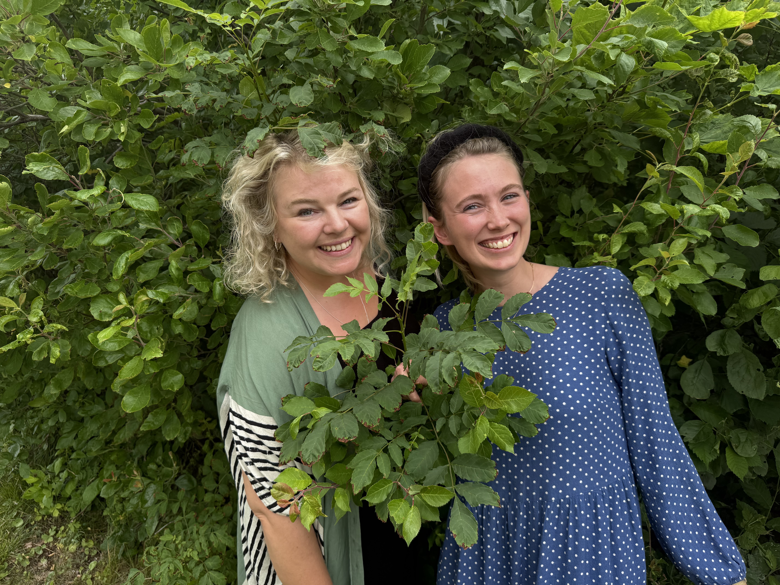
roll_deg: +0.2
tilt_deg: -10.0
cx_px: 390
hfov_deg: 71.6
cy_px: 292
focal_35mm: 24
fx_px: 541
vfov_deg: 56.8
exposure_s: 1/898
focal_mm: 6.76
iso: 80
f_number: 1.78
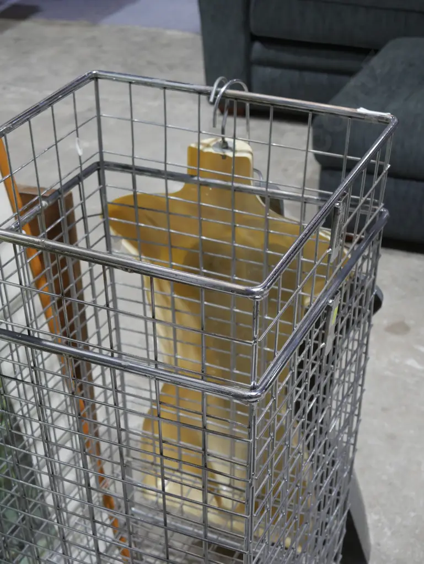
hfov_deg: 23.7
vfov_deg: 31.2
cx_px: 212
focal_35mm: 62
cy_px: 282
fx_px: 1012
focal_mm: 31
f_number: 5.4
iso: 800
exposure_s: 1/80
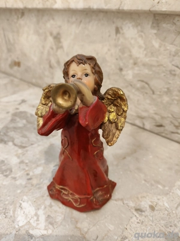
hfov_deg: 56.8
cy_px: 120
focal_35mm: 24
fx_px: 166
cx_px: 90
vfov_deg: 71.6
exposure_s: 1/33.3
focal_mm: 4.68
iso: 716
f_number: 1.8
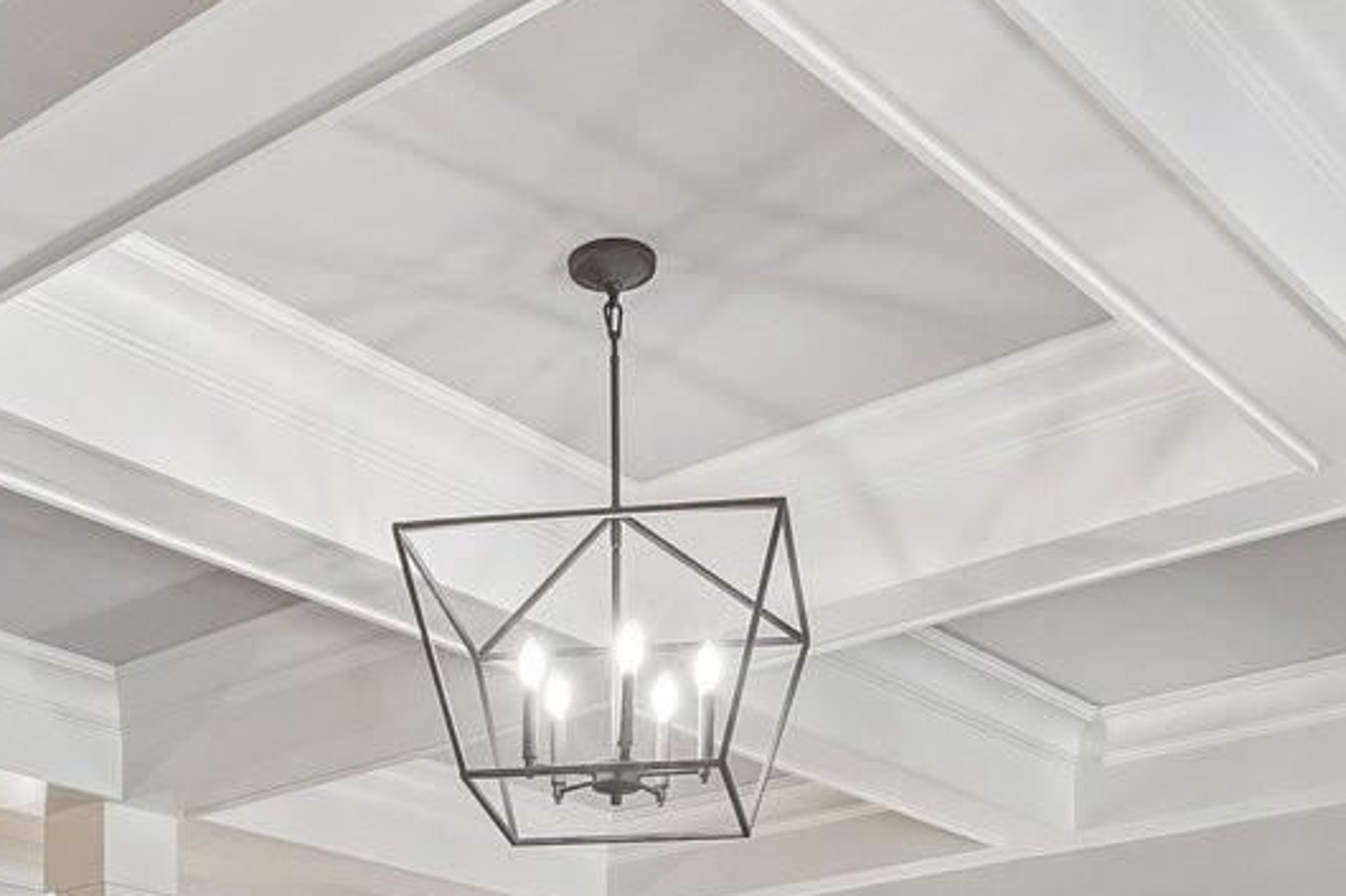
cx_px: 495
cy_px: 1397
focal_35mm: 58
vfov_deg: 19.8
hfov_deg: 34.3
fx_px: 2168
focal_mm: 10
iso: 400
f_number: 8
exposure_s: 1/3.33
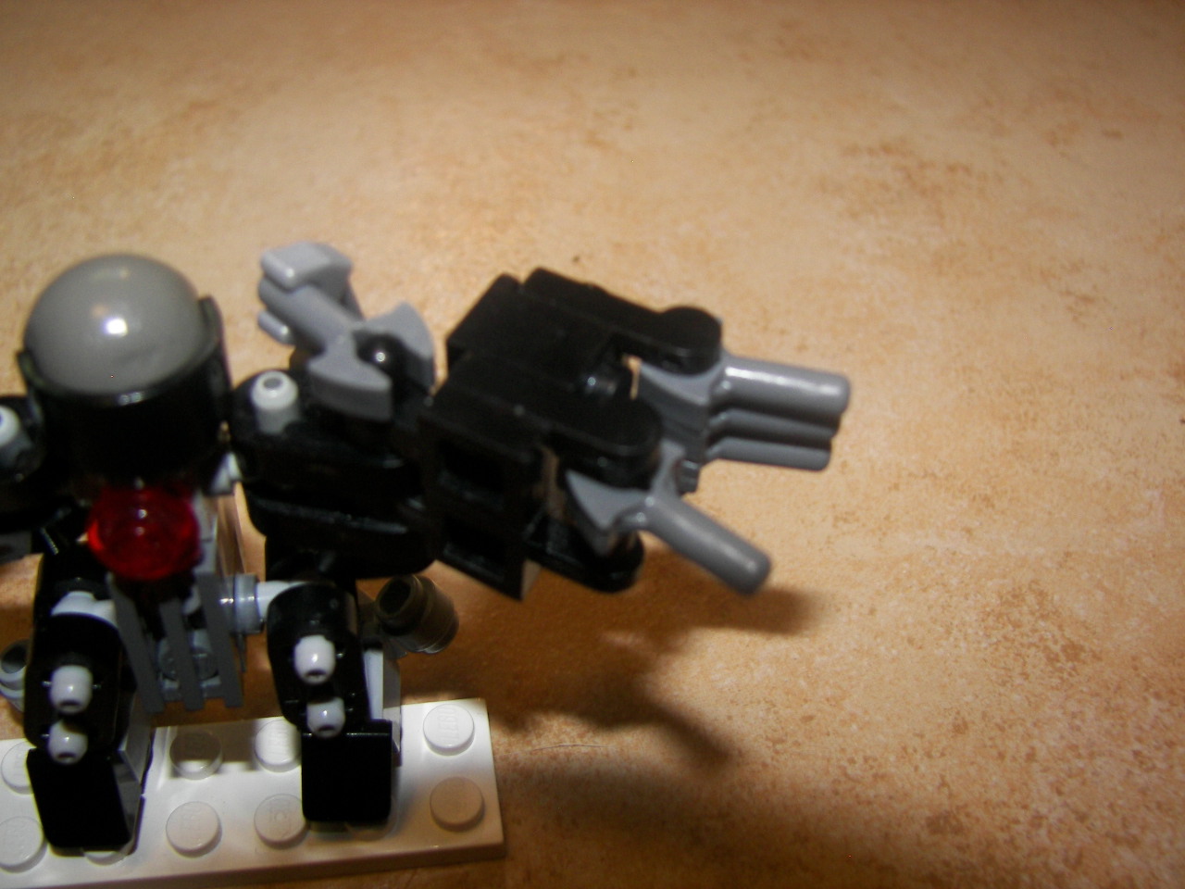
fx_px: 1232
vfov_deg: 39.7
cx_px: 592
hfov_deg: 51.4
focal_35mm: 36
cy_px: 444
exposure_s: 1/30
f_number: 2.8
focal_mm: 6
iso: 100
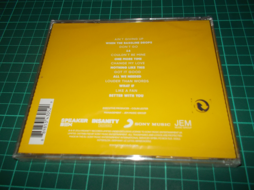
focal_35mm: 29
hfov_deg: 61.7
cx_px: 127
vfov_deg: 48.2
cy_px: 95
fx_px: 213
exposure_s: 1/30
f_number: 3.3
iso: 200
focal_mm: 4.1
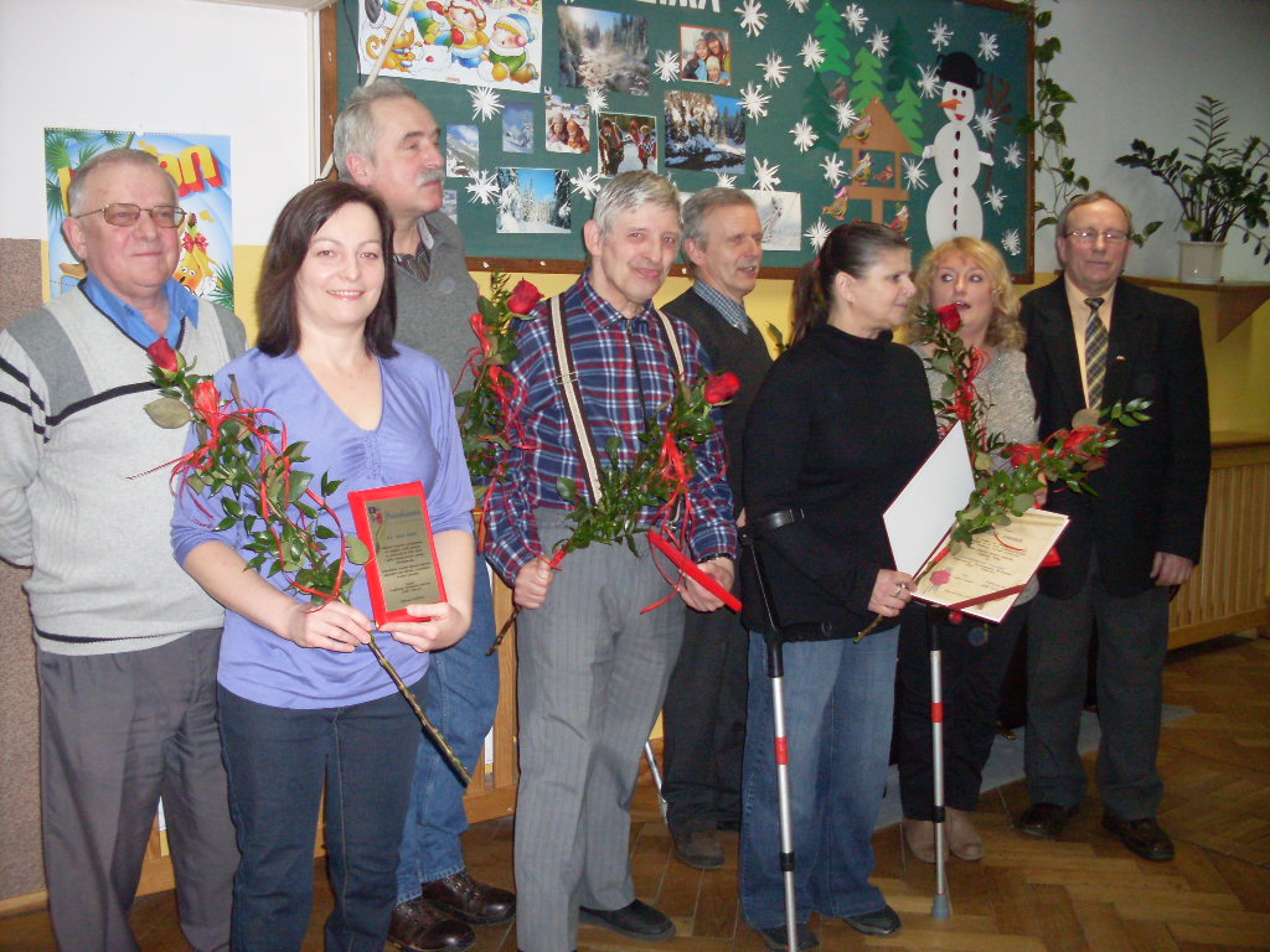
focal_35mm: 38
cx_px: 635
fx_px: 1394
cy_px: 476
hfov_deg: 49.0
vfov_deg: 37.7
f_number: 2.8
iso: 240
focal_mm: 6.3
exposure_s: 1/45
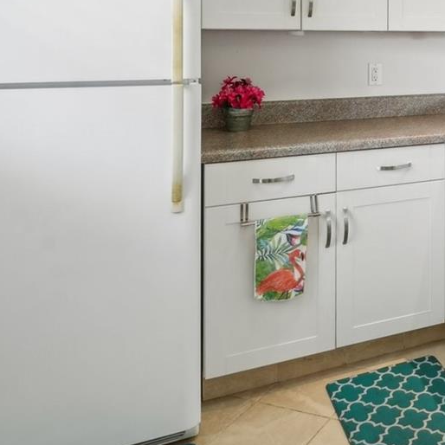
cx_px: 496
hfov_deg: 37.2
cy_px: 23
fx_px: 538
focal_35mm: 37
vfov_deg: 40.5
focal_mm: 14
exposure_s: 1/13
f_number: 8
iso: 200
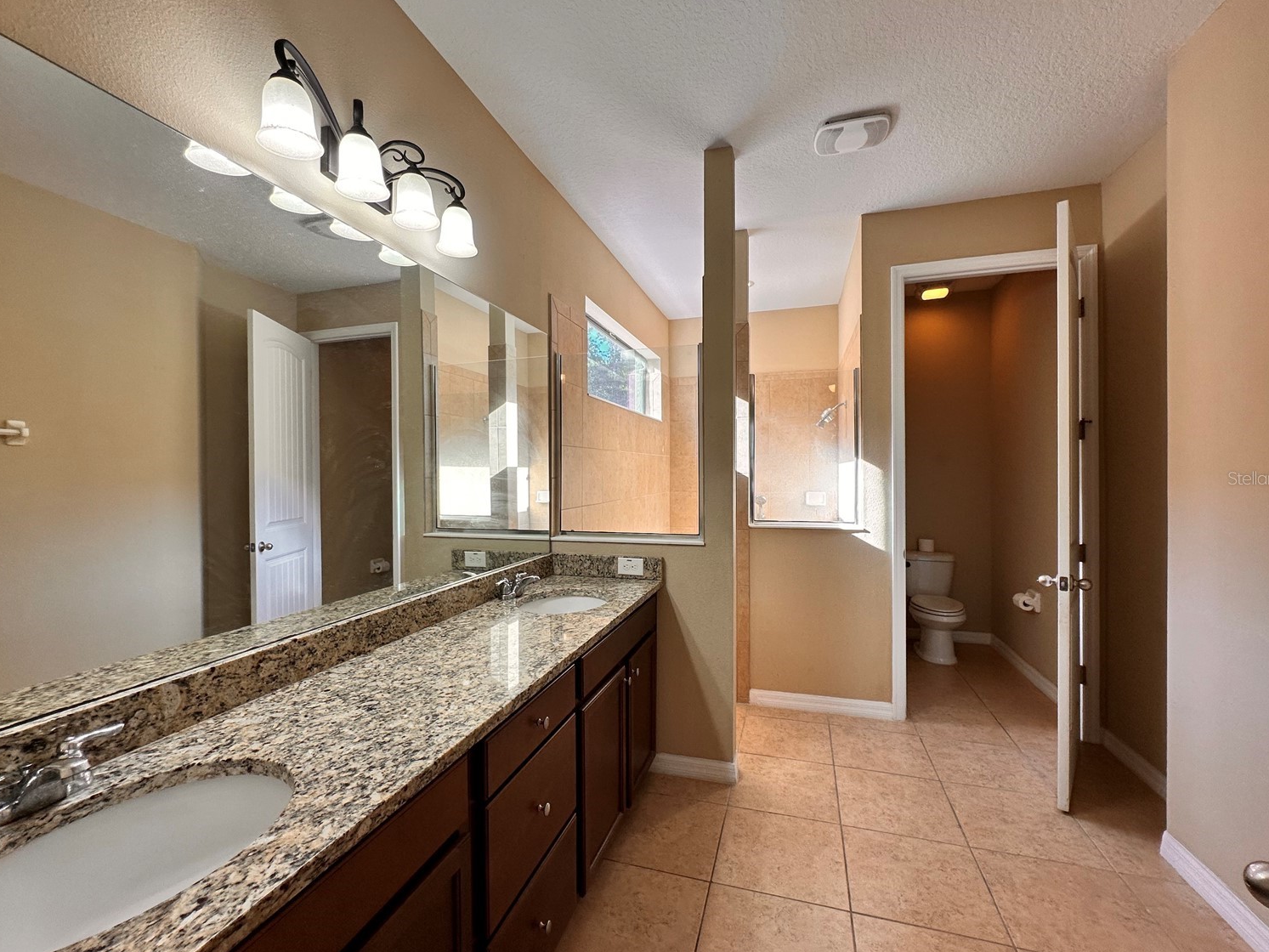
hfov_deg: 98.2
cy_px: 478
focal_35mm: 15
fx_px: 550
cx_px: 628
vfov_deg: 81.8
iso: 64
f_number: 2.2
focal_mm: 2.22
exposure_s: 1/120
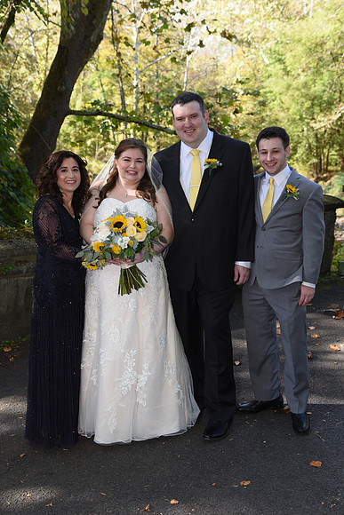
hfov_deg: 28.1
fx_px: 688
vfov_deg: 41.1
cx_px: 172
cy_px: 258
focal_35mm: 48
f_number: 5
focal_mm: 48
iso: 400
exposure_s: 1/200
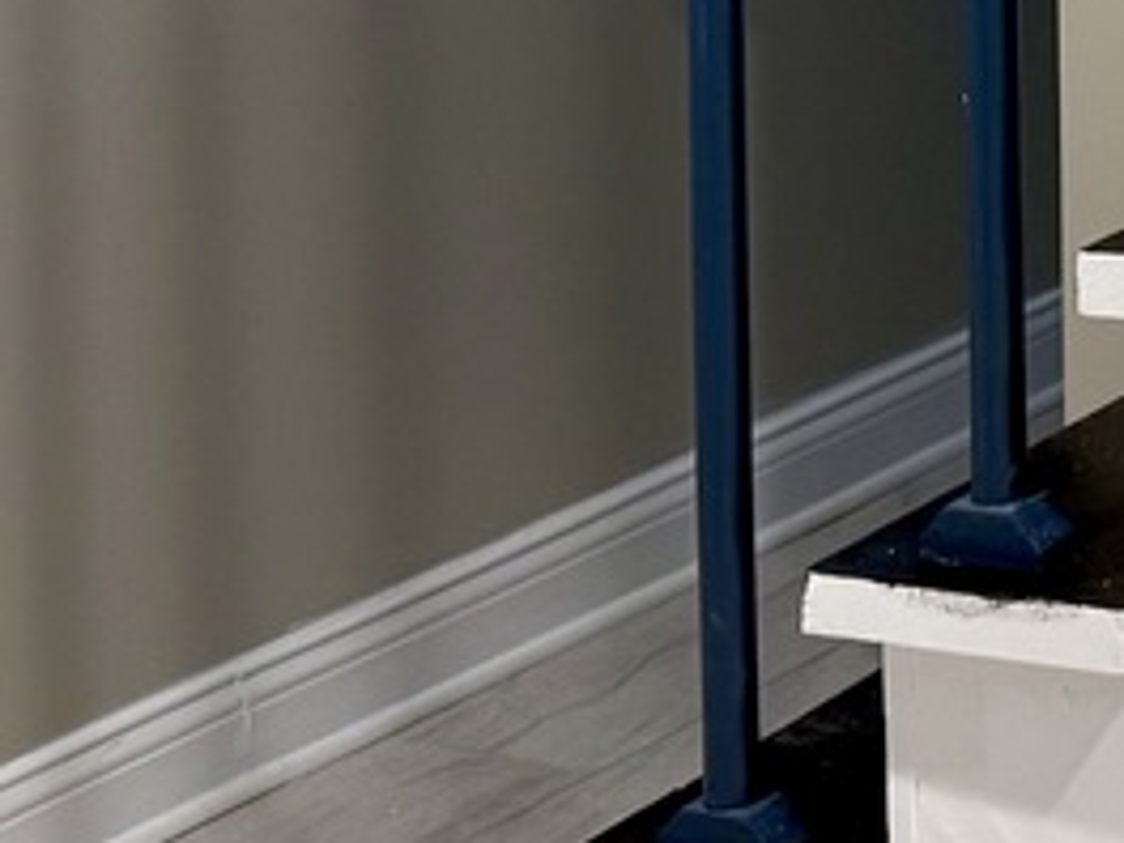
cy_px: -830
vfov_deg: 10.4
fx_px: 4254
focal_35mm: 131
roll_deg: +0.8
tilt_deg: -1.5
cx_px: 1839
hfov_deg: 13.8
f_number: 1.78
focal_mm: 6.76
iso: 160
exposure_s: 1/60
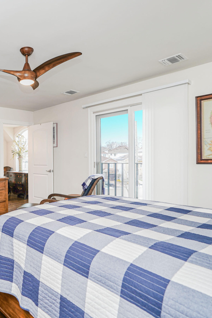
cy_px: 158
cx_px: 32
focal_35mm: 25
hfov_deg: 47.5
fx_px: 221
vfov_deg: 71.5
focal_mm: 16
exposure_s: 1/40
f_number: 4.5
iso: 50
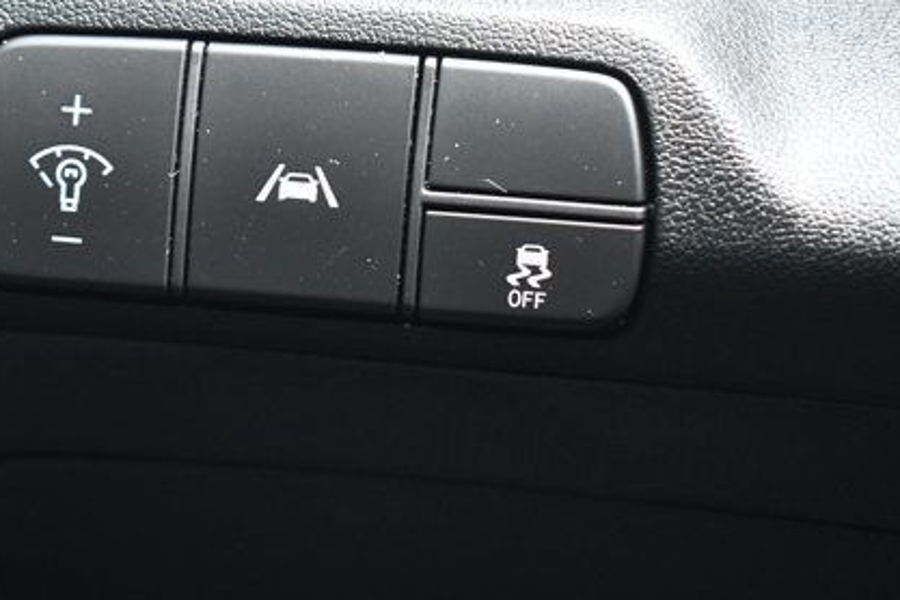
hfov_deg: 22.1
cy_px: 200
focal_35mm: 92
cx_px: 335
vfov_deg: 14.8
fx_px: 2300
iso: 3200
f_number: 5
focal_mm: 40
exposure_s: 1/100
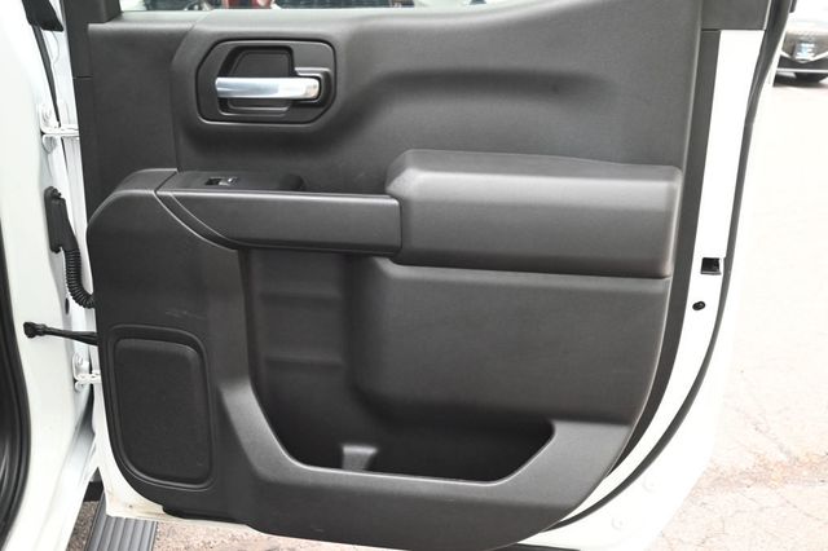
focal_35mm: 38
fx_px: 874
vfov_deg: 35.0
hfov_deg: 50.7
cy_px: 276
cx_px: 414
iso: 8000
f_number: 10
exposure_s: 1/60
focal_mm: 38
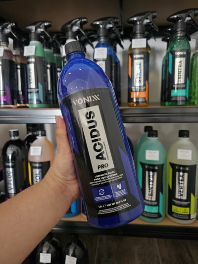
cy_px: 132
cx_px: 99
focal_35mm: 23
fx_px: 175
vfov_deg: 73.9
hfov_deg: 58.9
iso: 800
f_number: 1.7
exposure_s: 1/100
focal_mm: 6.3
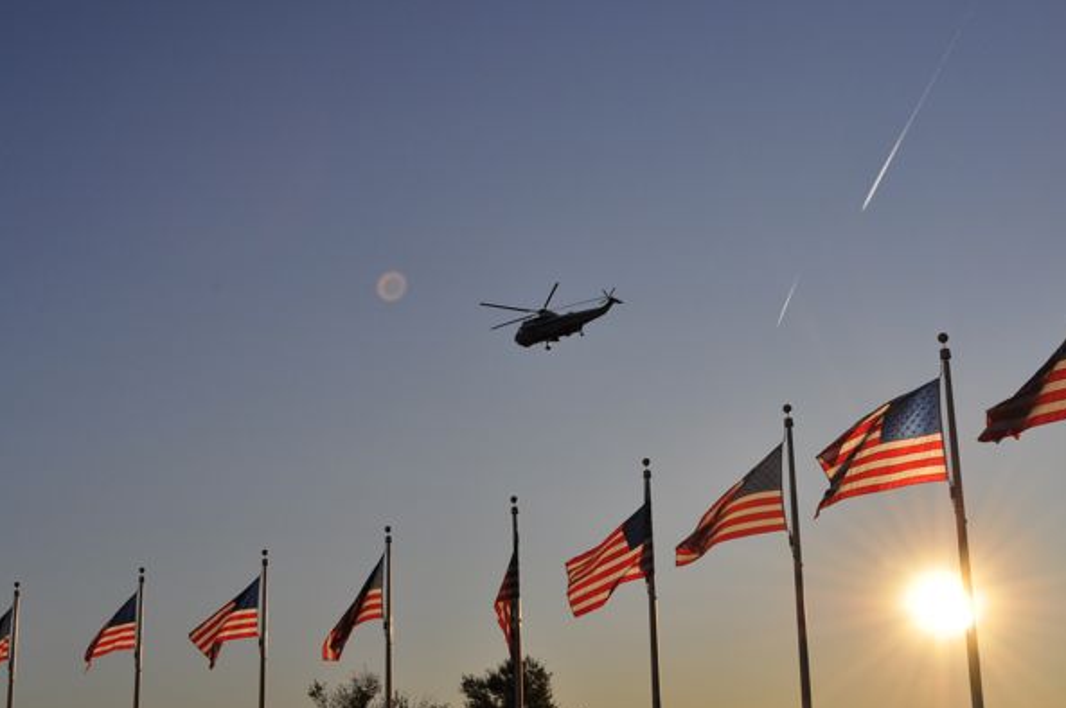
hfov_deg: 36.3
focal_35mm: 55
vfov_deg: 24.6
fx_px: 1627
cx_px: 532
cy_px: 350
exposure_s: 1/800
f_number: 16
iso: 200
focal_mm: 34
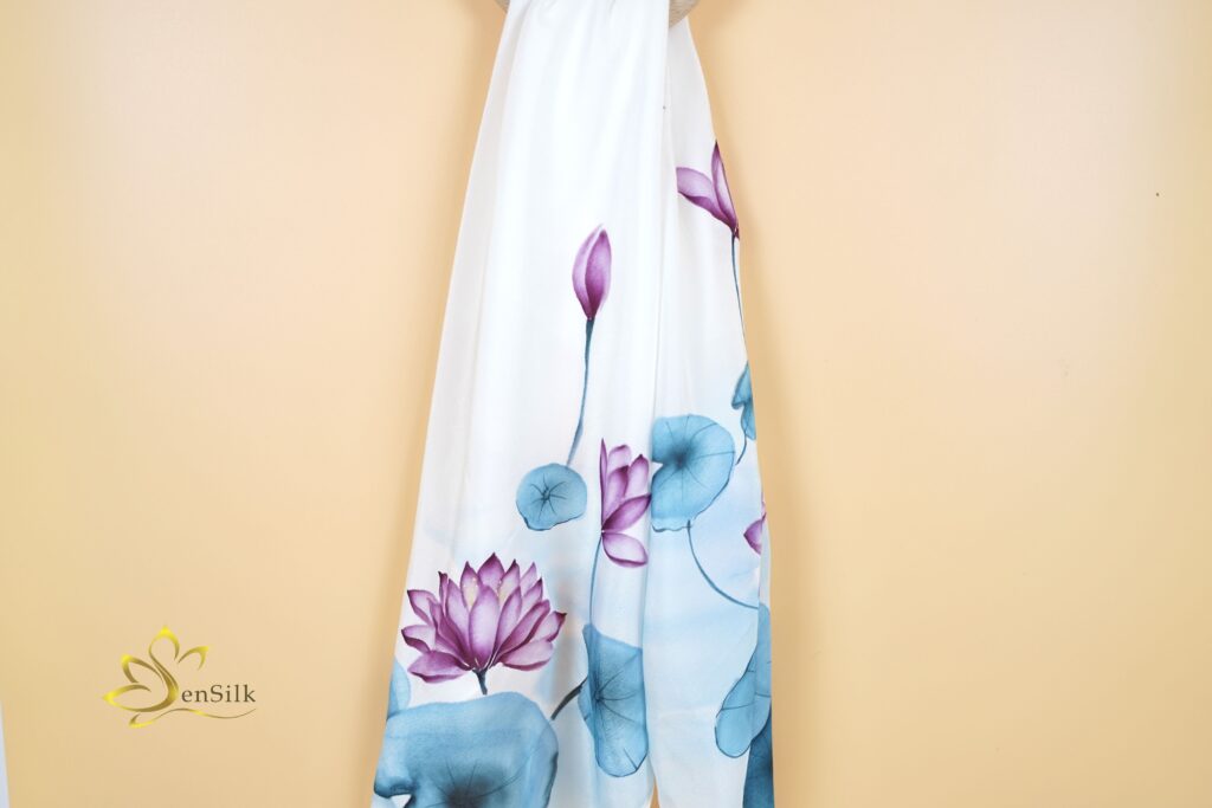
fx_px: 1077
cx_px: 606
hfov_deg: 58.7
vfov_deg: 41.1
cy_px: 404
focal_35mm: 32
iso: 400
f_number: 2.8
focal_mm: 32
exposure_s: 1/400
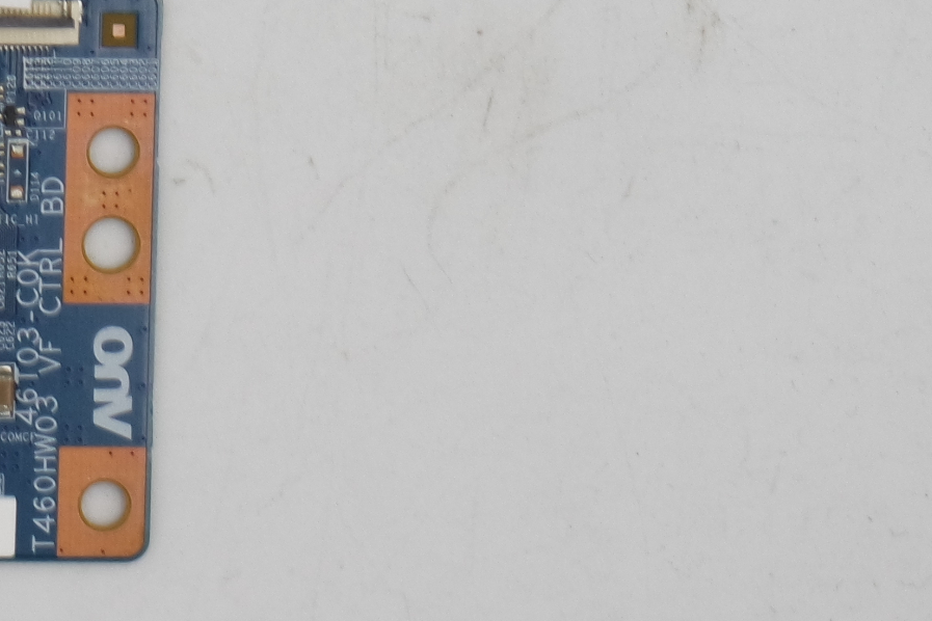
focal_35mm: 239
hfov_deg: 8.5
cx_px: -356
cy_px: 9
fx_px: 6187
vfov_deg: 5.7
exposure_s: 1/160
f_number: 5.6
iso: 200
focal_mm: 27
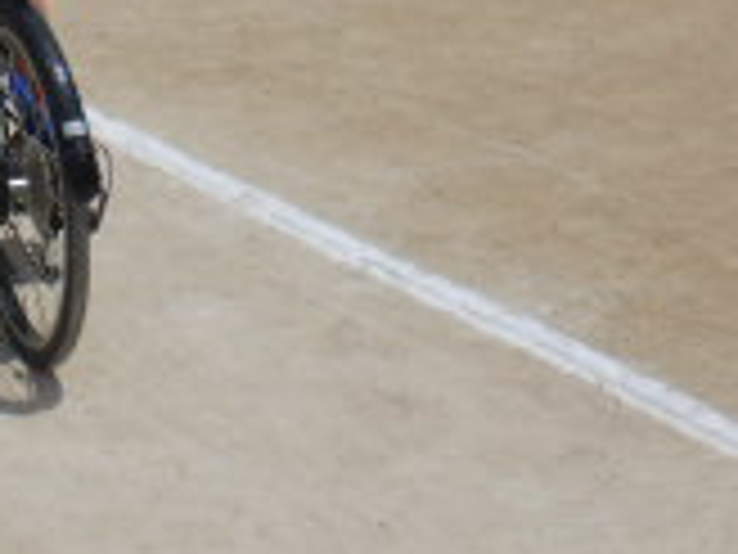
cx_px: -342
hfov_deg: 14.0
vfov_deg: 10.6
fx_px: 2836
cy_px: -374
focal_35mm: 133
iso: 125
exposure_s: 1/800
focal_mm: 6.1
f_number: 8.3
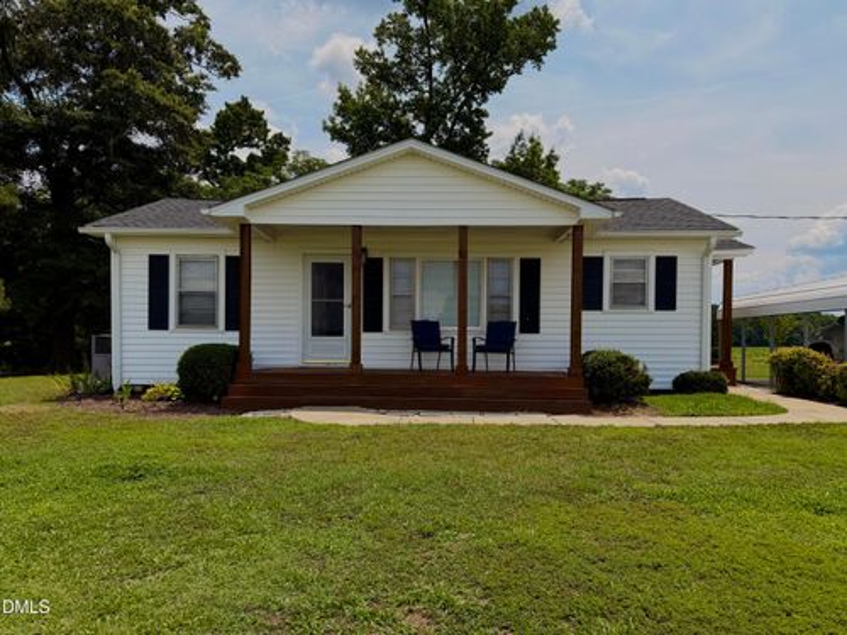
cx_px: 424
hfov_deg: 71.6
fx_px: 587
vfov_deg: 56.8
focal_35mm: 24
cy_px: 318
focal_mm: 6.76
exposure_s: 1/5714
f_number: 1.78
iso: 80
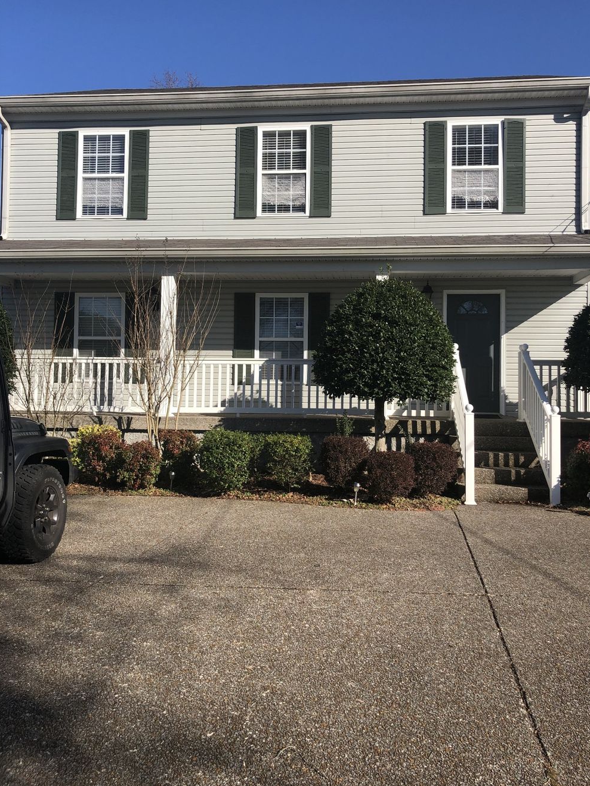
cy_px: 383
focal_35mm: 29
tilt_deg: +3.2
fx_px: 659
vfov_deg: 61.6
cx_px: 302
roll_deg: -0.9
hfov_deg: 48.2
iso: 20
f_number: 1.8
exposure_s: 1/1845
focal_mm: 4
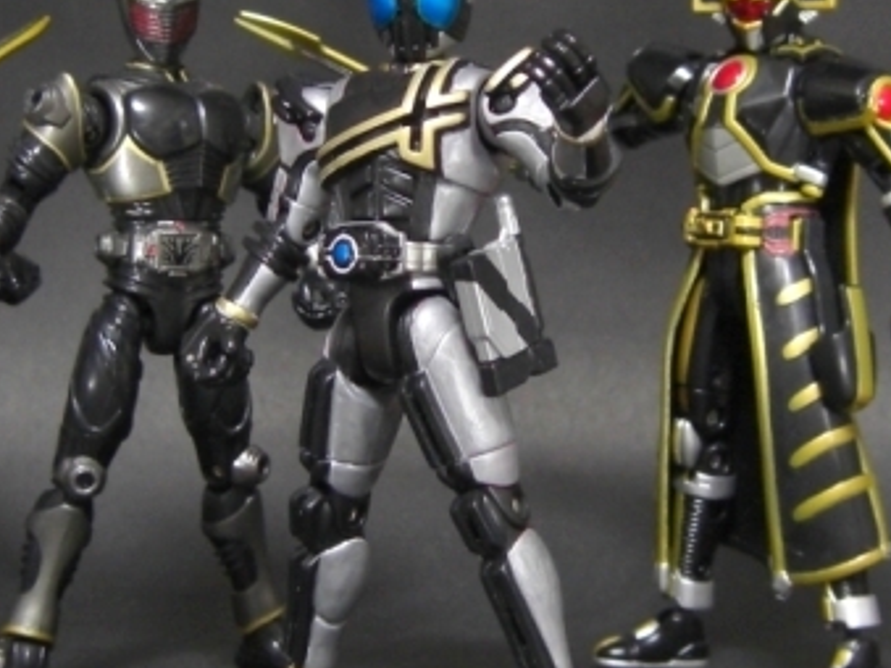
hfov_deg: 34.1
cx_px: 305
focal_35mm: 56
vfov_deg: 26.1
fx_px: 1441
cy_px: 338
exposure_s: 1/5
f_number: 2.8
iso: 200
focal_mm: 7.9
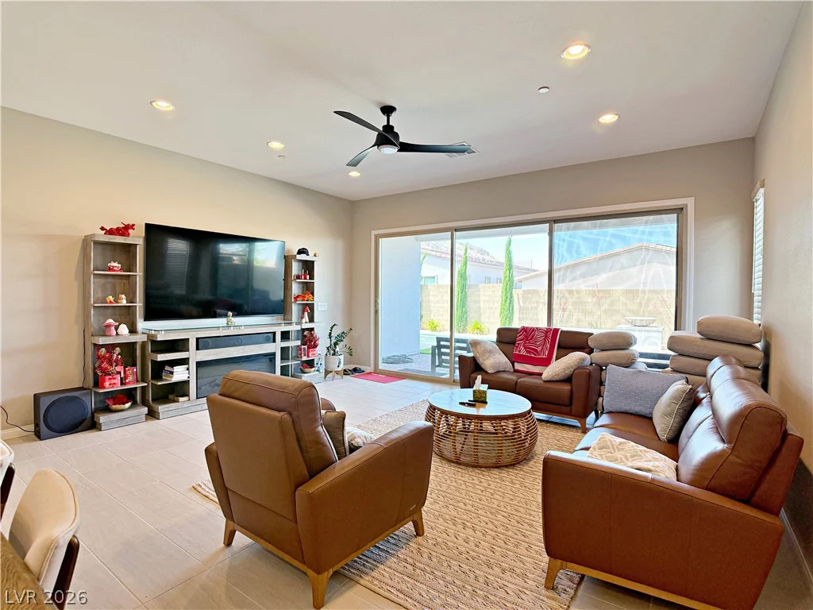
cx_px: 406
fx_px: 564
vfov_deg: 56.8
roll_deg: -0.1
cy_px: 305
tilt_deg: -1.1
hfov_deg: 71.6
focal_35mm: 24
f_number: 1.78
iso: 250
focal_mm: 6.76
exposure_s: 1/120
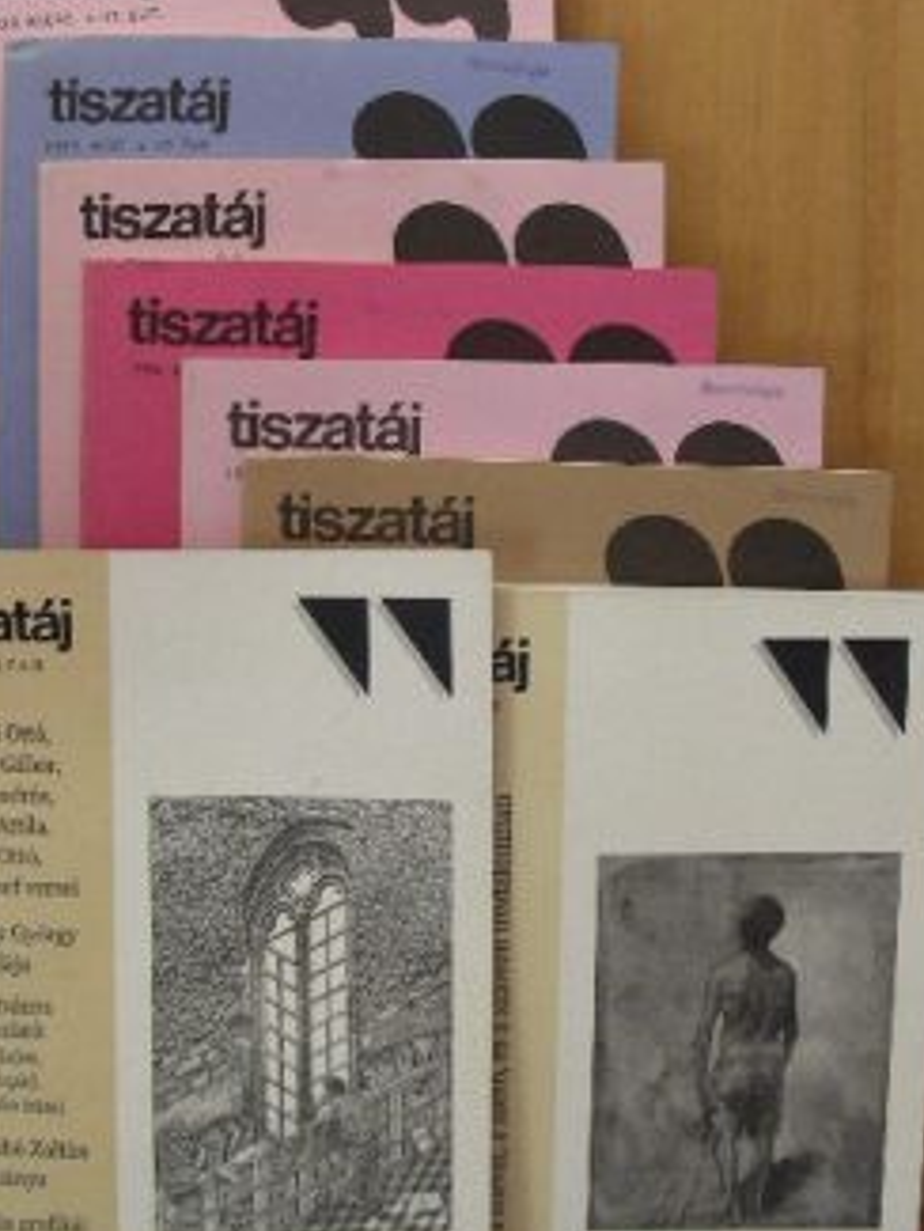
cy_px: 566
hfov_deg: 27.5
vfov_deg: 36.1
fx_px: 1885
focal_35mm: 53
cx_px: 511
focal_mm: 6.3
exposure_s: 1/26
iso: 200
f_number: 3.5
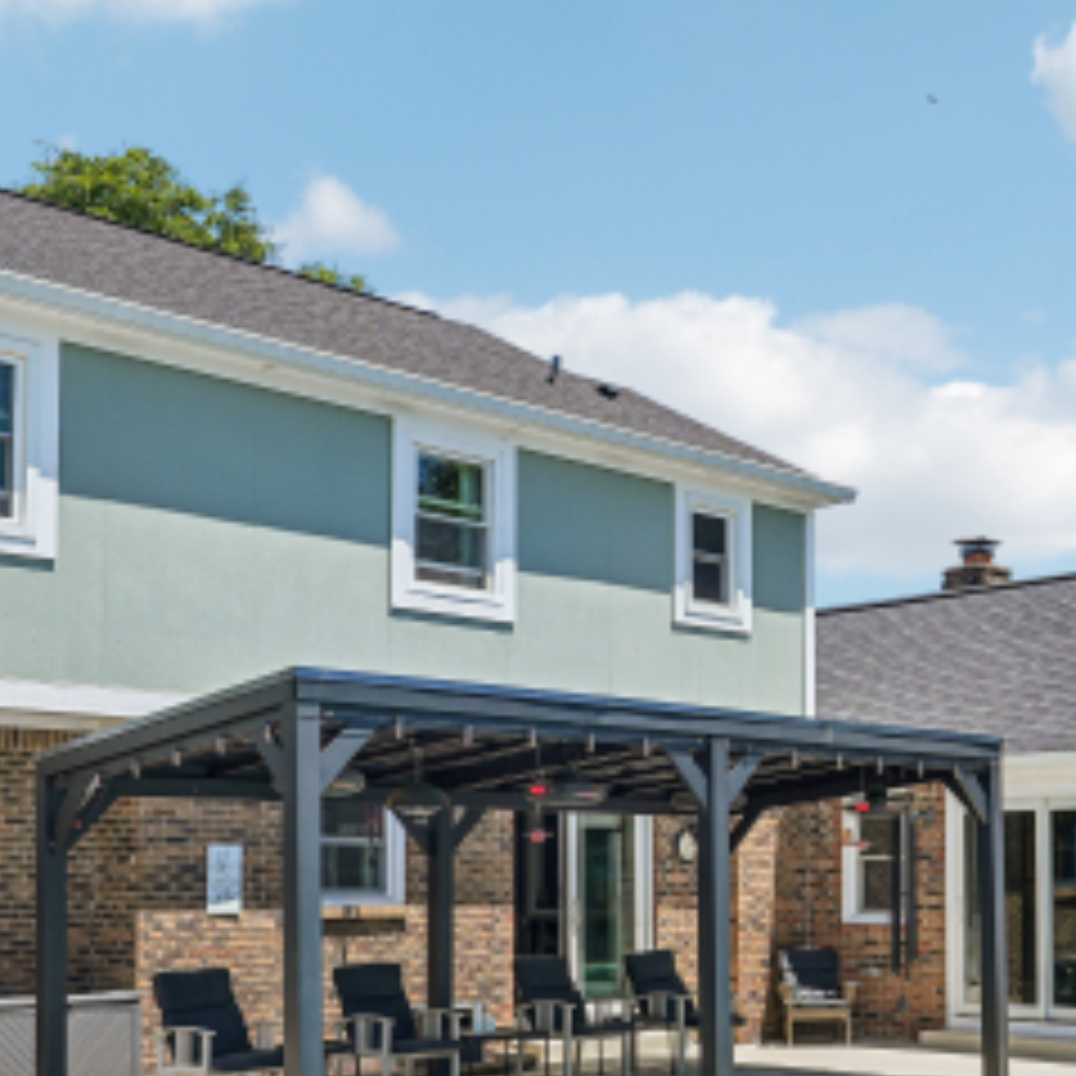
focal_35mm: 49
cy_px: 698
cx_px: 594
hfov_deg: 34.4
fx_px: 1735
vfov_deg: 34.2
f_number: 8
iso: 100
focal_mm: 18.5
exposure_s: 1/250
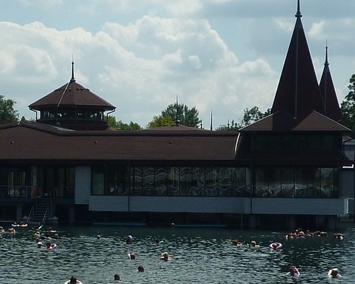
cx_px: 15
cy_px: 157
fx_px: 1303
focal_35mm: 124
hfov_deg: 15.3
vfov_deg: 12.4
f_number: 11
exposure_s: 1/160
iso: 80
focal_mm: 6
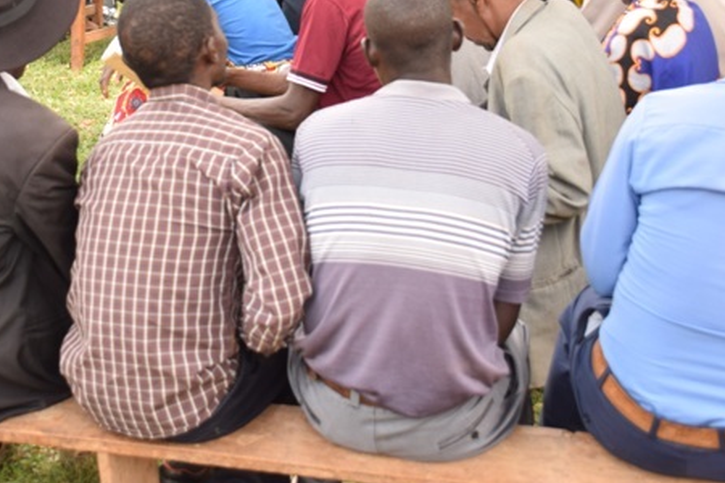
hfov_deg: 25.2
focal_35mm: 80
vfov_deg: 16.6
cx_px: 216
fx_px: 1611
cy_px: -36
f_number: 5
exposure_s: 1/160
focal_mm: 24
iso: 125
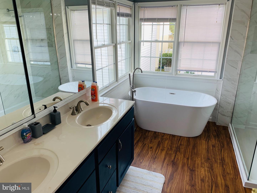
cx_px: 128
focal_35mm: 26
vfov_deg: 53.1
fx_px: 193
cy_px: 96
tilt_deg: -17.3
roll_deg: +1.3
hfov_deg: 67.3
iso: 25
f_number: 1.8
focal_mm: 4.25
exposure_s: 1/157
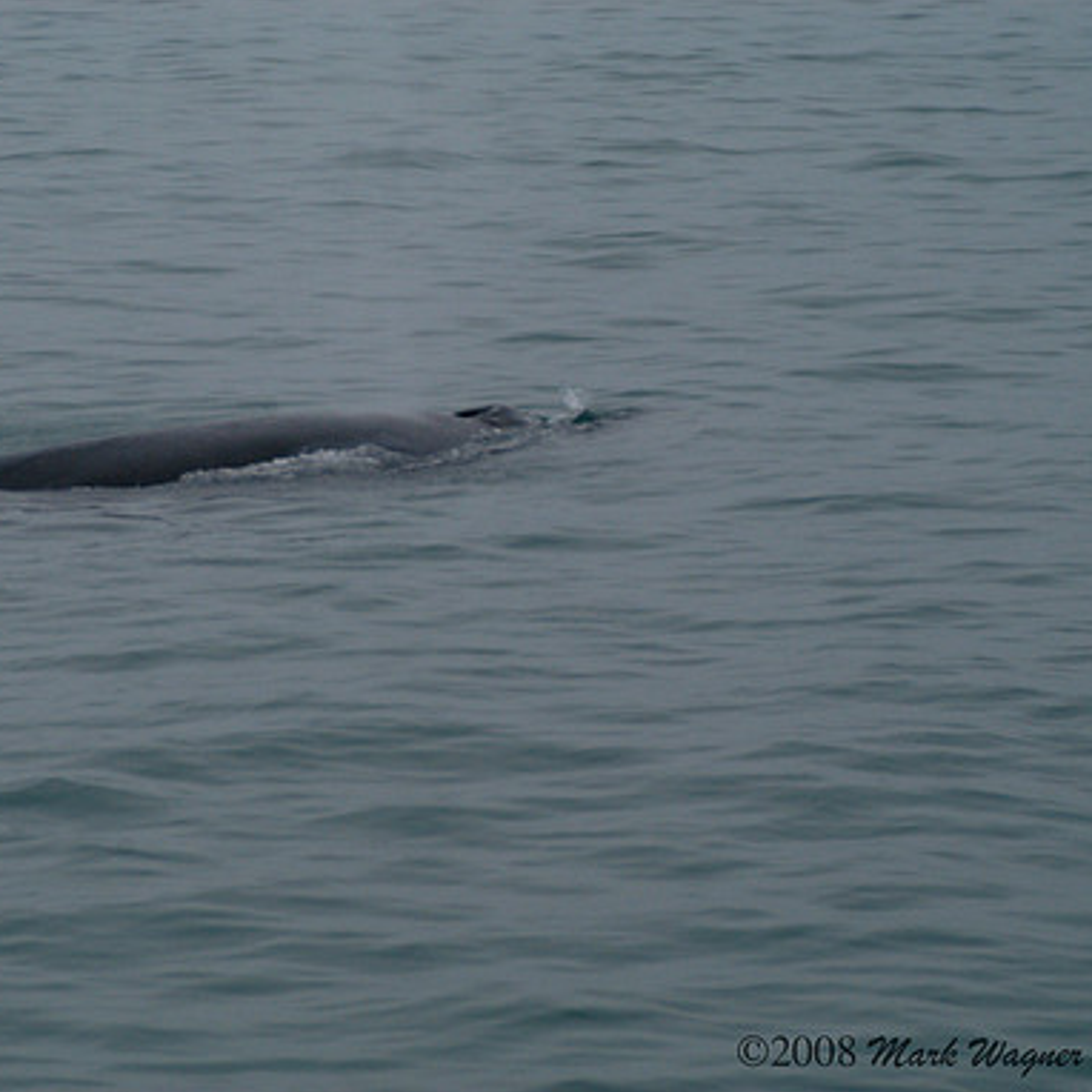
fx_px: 8280
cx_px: 352
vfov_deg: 7.5
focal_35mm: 232
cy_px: 545
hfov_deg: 7.5
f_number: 6.3
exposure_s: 1/640
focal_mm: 120
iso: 400
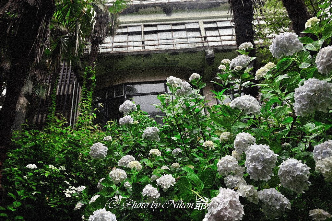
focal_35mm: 31
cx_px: 166
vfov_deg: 42.3
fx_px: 286
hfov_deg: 60.3
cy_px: 110
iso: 250
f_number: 6.3
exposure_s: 1/100
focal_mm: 31
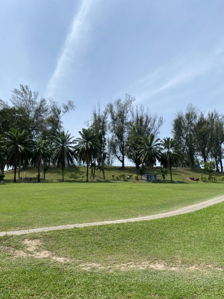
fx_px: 224
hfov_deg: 53.1
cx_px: 112
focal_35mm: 26
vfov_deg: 67.3
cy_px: 150
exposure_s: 1/4274
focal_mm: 4.25
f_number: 1.8
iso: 32
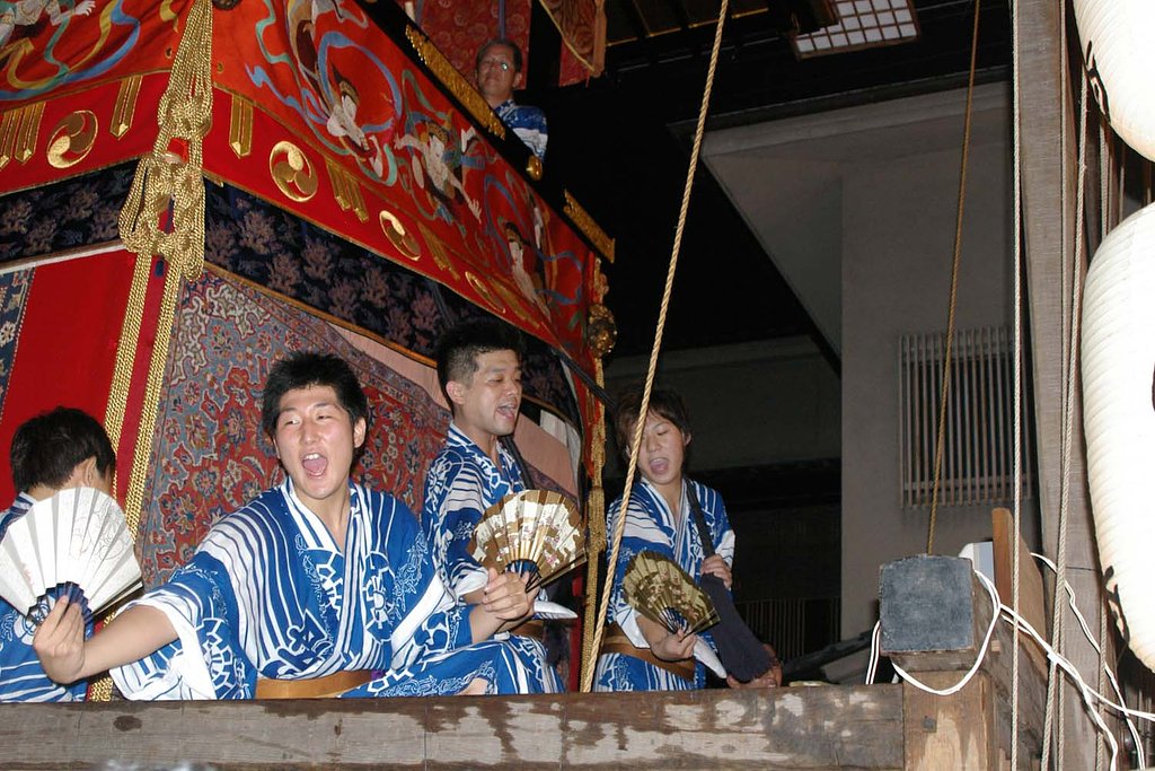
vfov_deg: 26.5
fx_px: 1636
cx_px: 578
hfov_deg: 38.9
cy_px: 386
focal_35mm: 51
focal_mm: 34
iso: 800
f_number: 5.6
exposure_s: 1/45
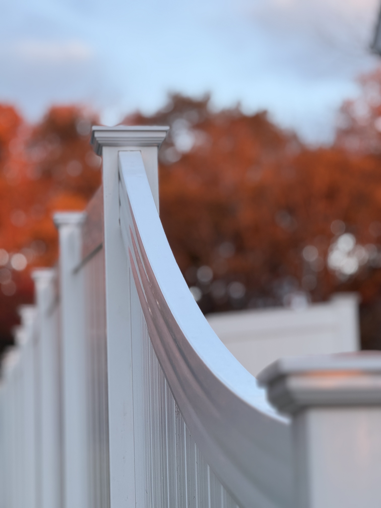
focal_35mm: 120
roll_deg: +1.7
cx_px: 190
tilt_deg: +10.2
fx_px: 1761
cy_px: 254
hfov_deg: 12.3
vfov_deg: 16.4
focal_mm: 15.66
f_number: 2.8
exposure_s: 1/99
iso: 80
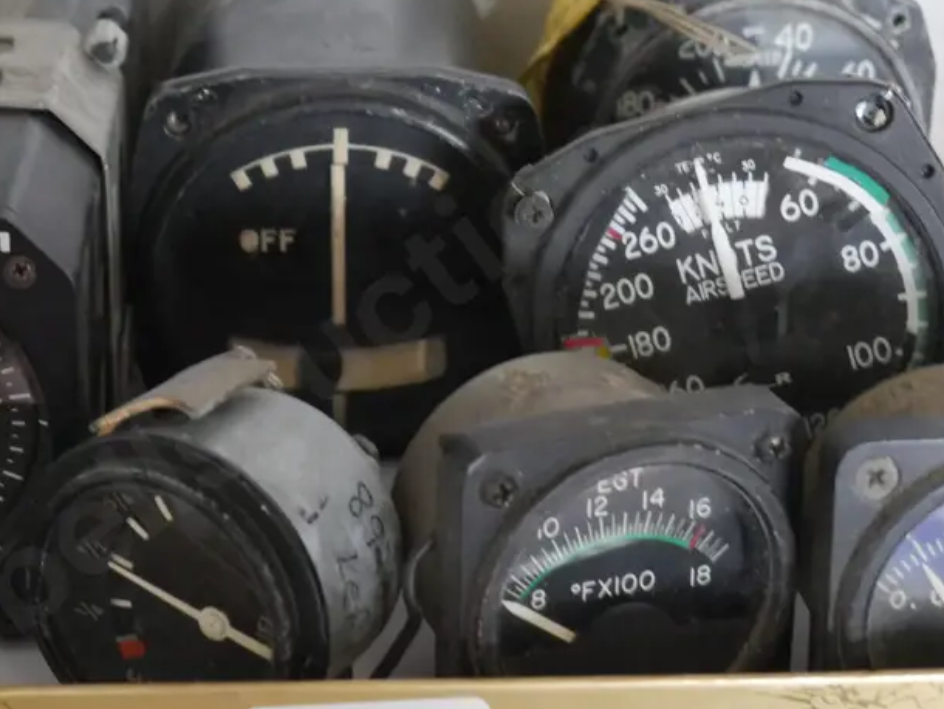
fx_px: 2292
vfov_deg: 17.6
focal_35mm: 84
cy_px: 351
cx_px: 340
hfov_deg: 23.2
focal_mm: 25
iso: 3200
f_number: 5.3
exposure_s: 1/50
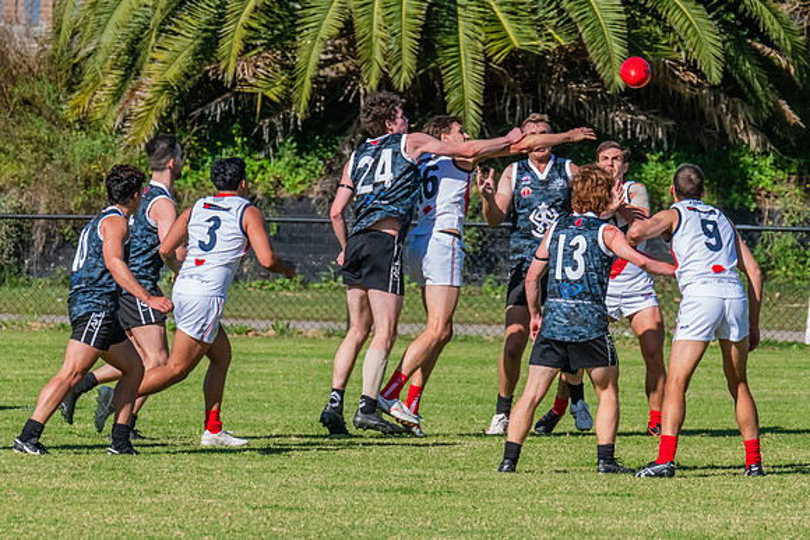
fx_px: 14113
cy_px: 215
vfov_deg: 2.2
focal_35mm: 627
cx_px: 439
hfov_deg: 3.3
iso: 1600
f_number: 14
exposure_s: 1/1600
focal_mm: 460
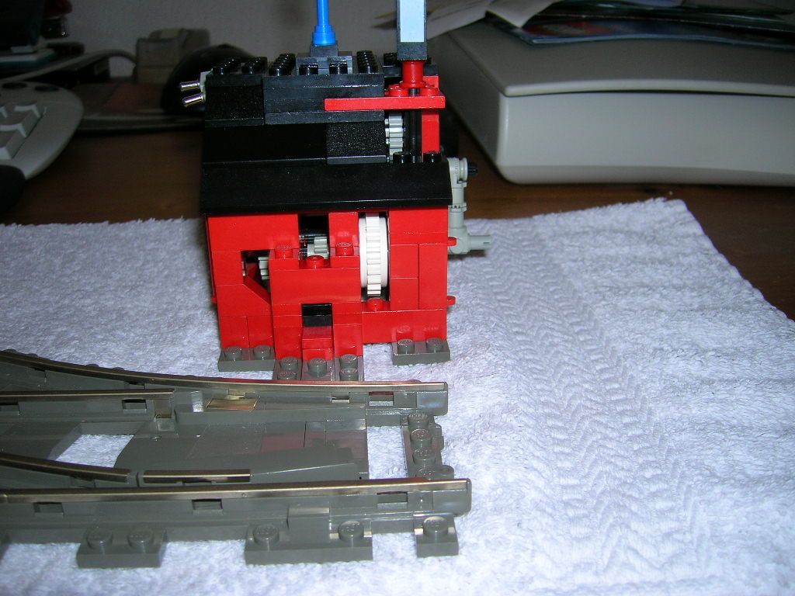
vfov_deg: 41.8
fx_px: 781
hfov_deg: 54.0
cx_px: 398
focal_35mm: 34
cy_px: 298
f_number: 2.9
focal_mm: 5.7
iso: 50
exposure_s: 1/60.1
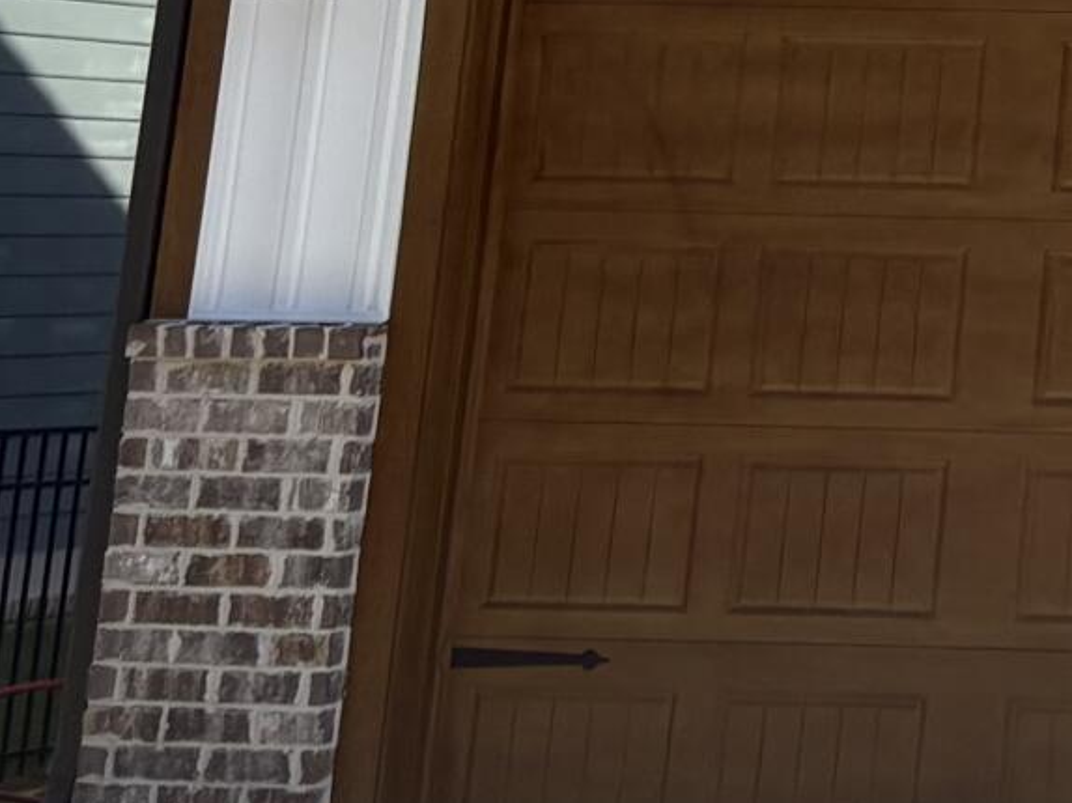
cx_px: 2308
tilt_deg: +11.8
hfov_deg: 12.4
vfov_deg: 10.2
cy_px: -687
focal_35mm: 136
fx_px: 4210
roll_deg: -1.5
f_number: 1.6
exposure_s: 1/2639
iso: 50
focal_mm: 5.96
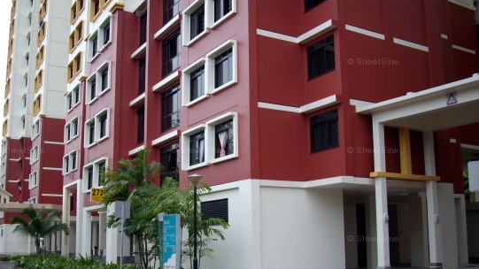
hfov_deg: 49.4
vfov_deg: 29.0
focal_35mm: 41
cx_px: 236
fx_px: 521
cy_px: 151
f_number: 2.8
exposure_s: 1/320
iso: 80
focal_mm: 6.2
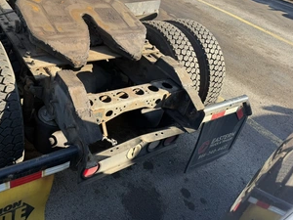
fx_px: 271
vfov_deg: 43.9
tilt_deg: -31.8
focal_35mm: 32
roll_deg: -8.6
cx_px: 101
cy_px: 85
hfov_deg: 55.8
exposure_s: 1/757
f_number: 1.78
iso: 80
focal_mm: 6.76
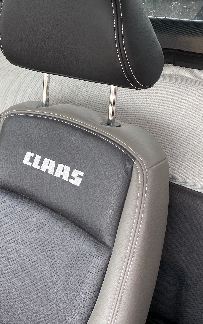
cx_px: -36
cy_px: 146
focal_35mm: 54
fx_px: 478
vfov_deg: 37.5
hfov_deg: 22.3
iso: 40
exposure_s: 1/122
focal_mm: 4.25
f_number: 1.8
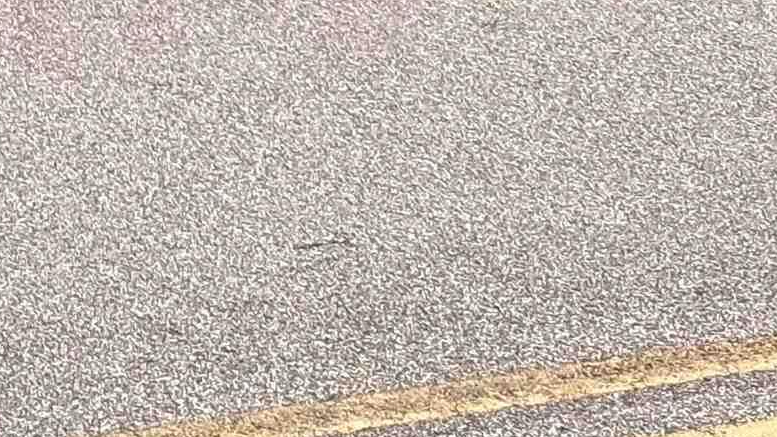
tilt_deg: -4.6
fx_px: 4615
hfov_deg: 9.5
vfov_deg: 5.2
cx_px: -126
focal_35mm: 224
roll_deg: +3.4
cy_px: -710
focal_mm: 5.96
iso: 40
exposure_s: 1/3448
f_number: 1.6
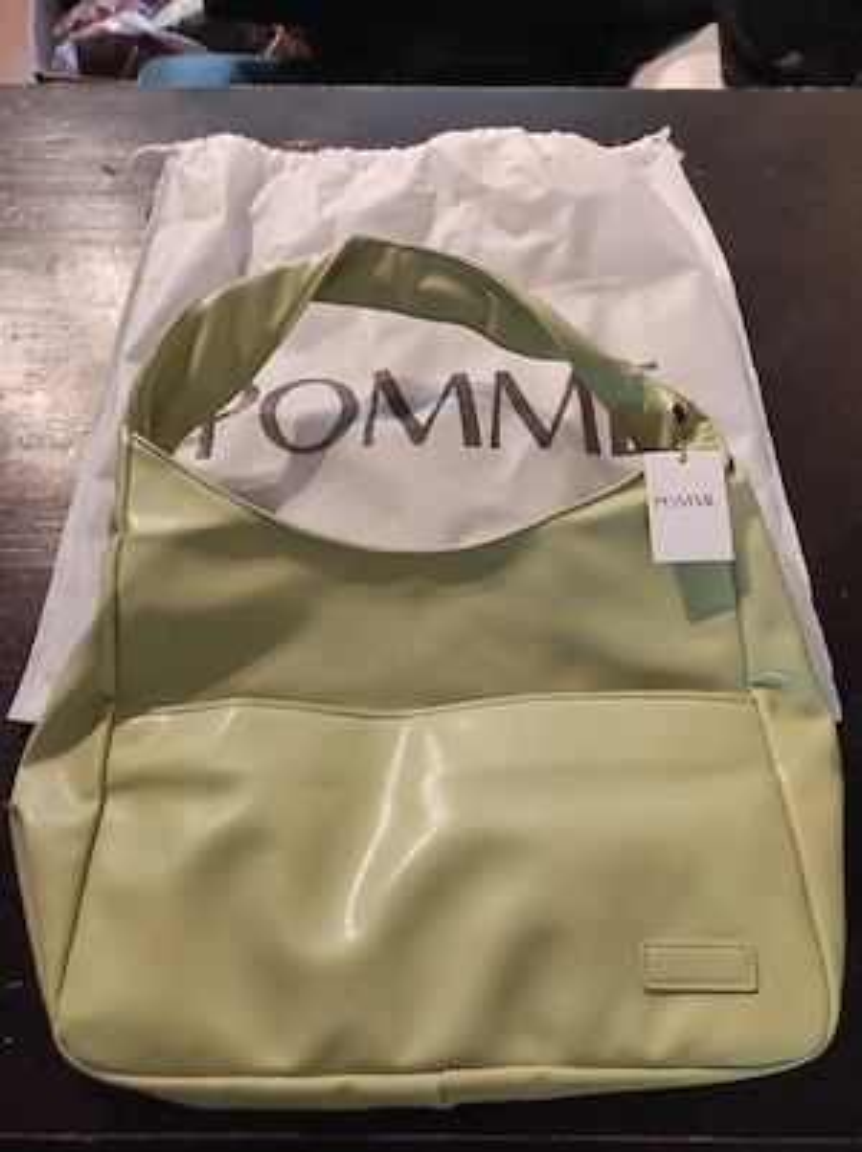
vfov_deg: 69.4
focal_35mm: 25
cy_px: 576
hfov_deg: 54.8
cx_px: 431
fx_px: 831
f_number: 1.89
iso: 1258
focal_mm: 5.43
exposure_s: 1/25
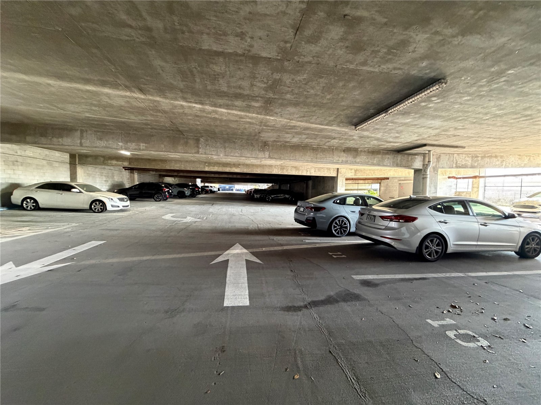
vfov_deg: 85.7
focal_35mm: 14
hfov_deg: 102.1
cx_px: 270
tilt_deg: -4.0
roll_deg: -1.0
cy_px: 202
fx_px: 219
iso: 640
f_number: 2.2
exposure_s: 1/60
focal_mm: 2.22
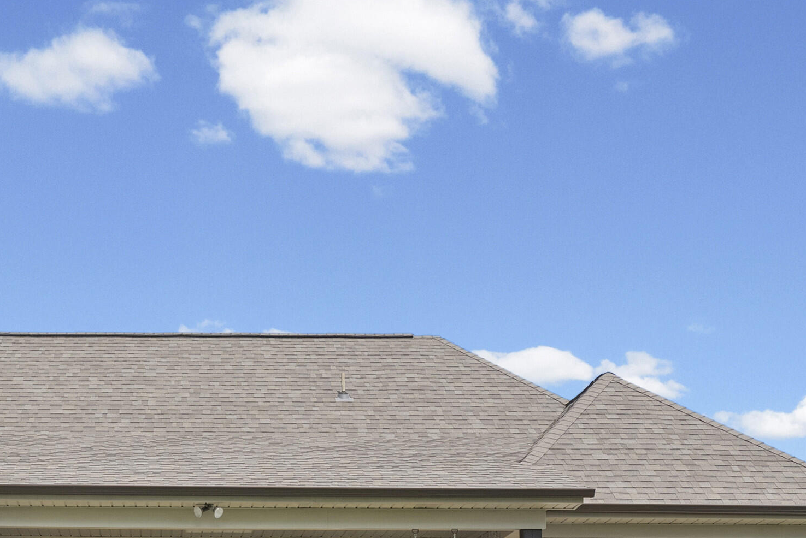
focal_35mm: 57
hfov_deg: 33.9
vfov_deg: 23.1
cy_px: 504
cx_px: 148
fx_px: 1277
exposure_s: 1/640
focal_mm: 29
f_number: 9
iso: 800
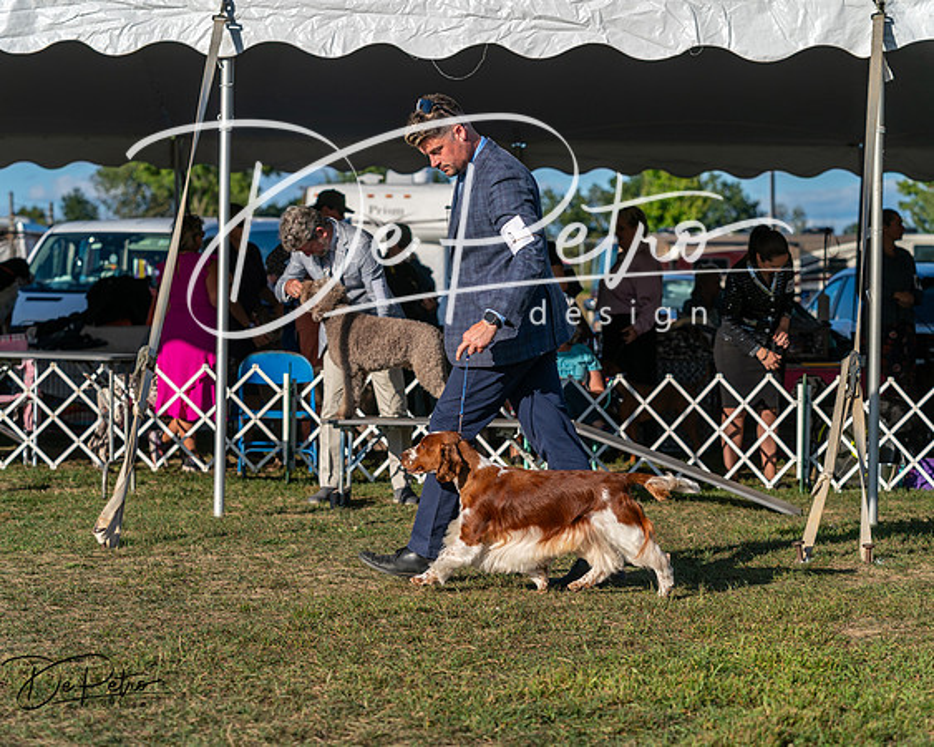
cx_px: 467
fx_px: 2832
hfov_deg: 18.7
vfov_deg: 15.0
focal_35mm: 102
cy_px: 374
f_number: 4.5
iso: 100
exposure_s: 1/1250
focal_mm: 91
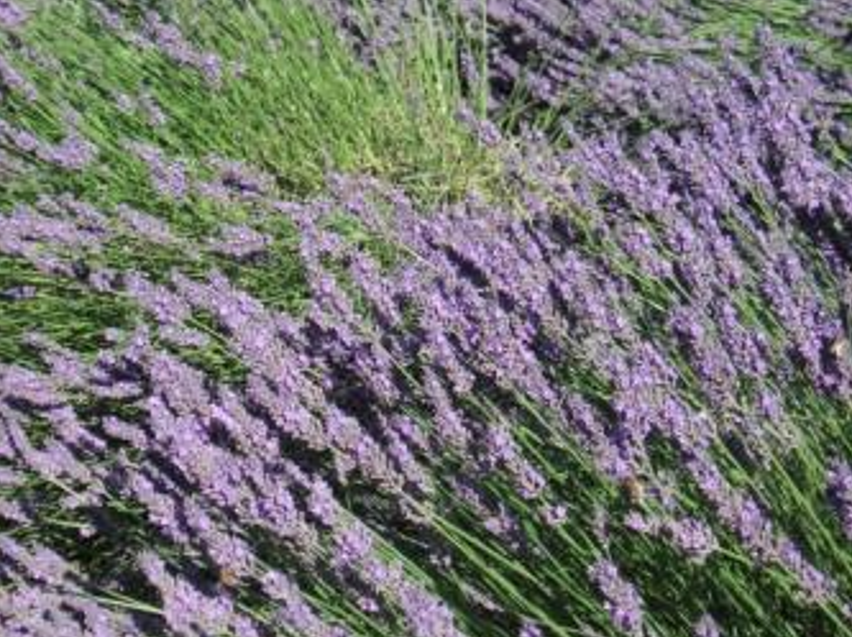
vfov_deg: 22.1
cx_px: 425
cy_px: 202
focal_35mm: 66
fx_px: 1623
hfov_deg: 29.4
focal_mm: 8.2
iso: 50
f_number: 3.6
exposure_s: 1/350
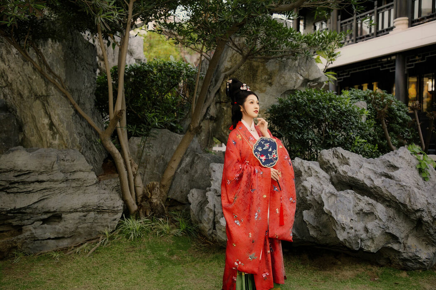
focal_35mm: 45
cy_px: 145
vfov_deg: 29.9
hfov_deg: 43.6
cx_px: 218
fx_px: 545
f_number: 4
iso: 400
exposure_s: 1/100
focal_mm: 46
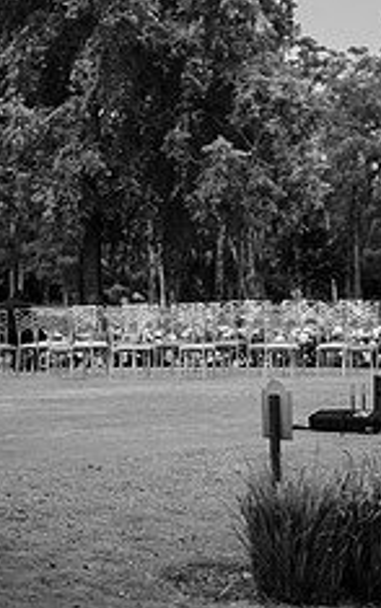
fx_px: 3553
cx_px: 257
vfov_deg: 9.8
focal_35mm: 214
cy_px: 198
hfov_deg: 6.1
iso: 100
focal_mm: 85
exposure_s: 1/5000
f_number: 1.8
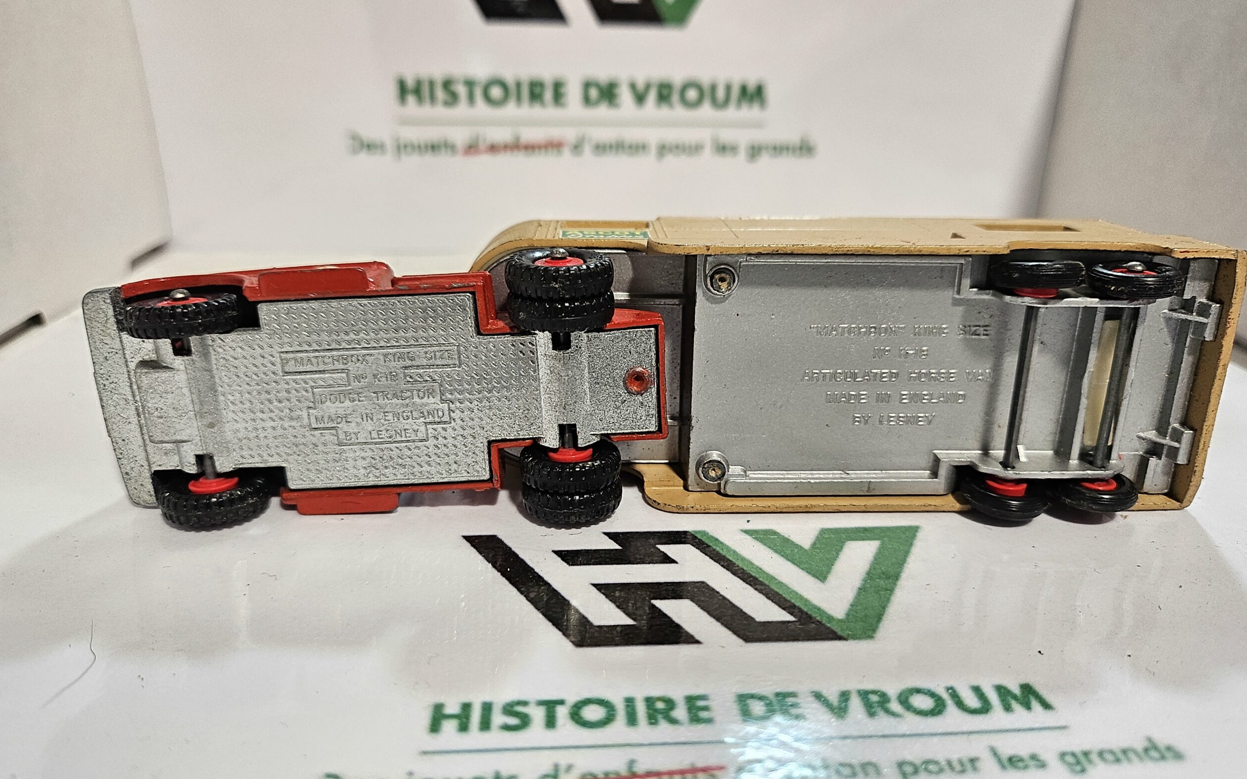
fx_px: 884
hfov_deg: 70.4
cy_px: 400
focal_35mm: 26
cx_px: 632
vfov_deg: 47.6
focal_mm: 5
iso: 160
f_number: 1.8
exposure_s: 1/100
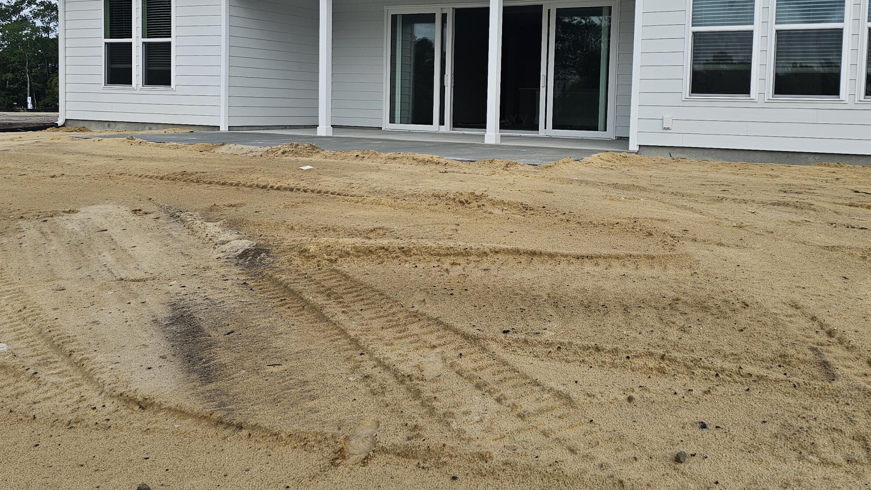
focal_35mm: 38
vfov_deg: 30.8
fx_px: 878
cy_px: 136
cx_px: 469
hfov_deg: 52.7
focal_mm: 6.3
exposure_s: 1/1154
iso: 10
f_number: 1.7
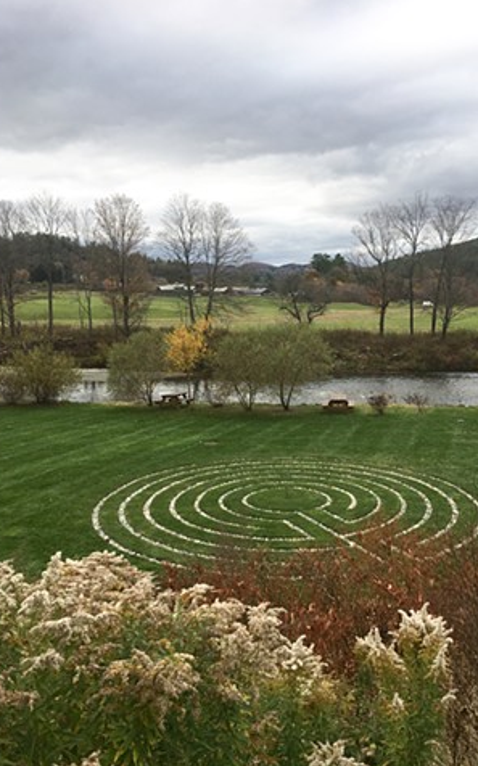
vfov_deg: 61.3
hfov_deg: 40.5
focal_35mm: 31
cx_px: 266
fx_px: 647
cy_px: 381
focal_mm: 4.2
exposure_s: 1/444
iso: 25
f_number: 2.2
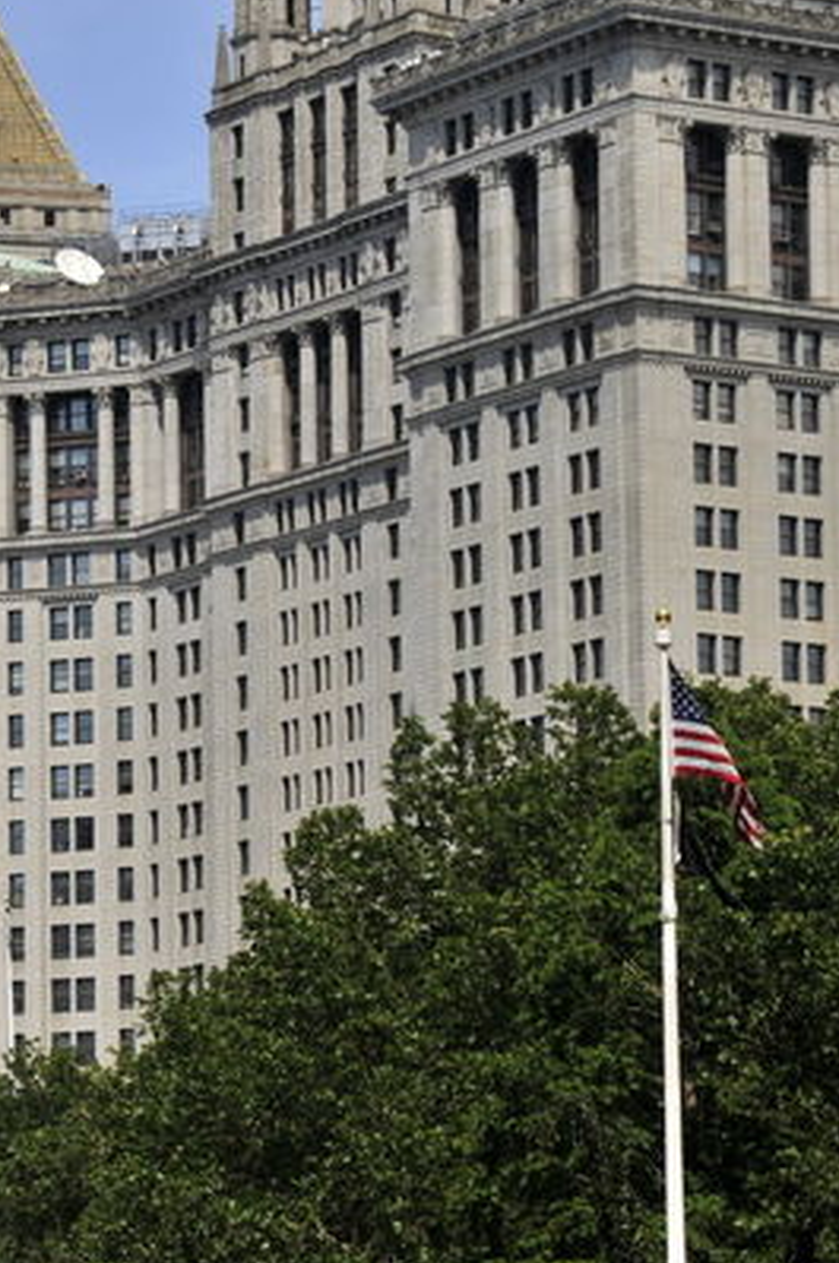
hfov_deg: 7.8
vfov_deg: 11.7
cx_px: 173
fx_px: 6168
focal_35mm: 176
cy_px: 620
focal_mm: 52
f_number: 8
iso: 200
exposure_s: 1/640
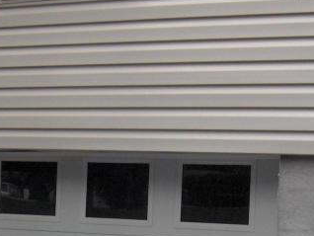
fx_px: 1135
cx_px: 47
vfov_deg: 11.7
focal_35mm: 125
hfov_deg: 15.6
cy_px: 271
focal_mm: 8
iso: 149
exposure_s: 1/82.9
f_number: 2.8
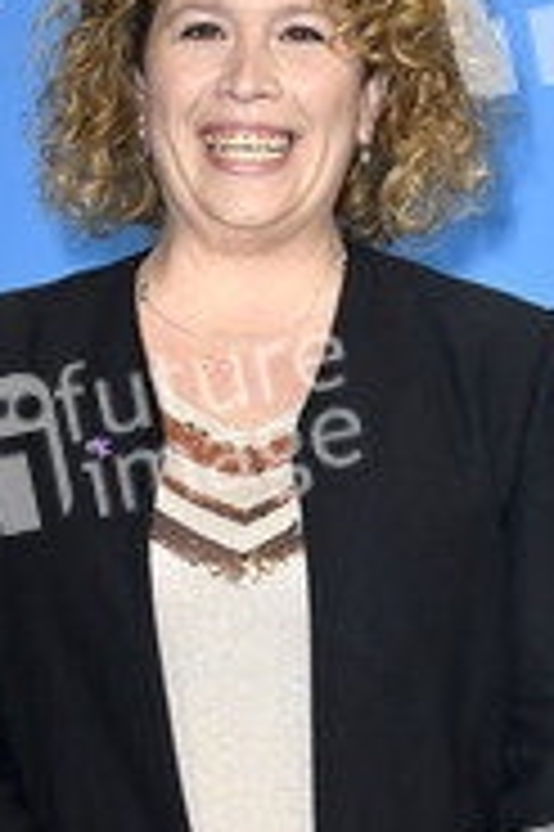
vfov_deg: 12.1
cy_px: 666
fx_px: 3908
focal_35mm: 169
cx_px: 261
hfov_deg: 8.1
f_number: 5
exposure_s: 1/250
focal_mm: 78
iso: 1000
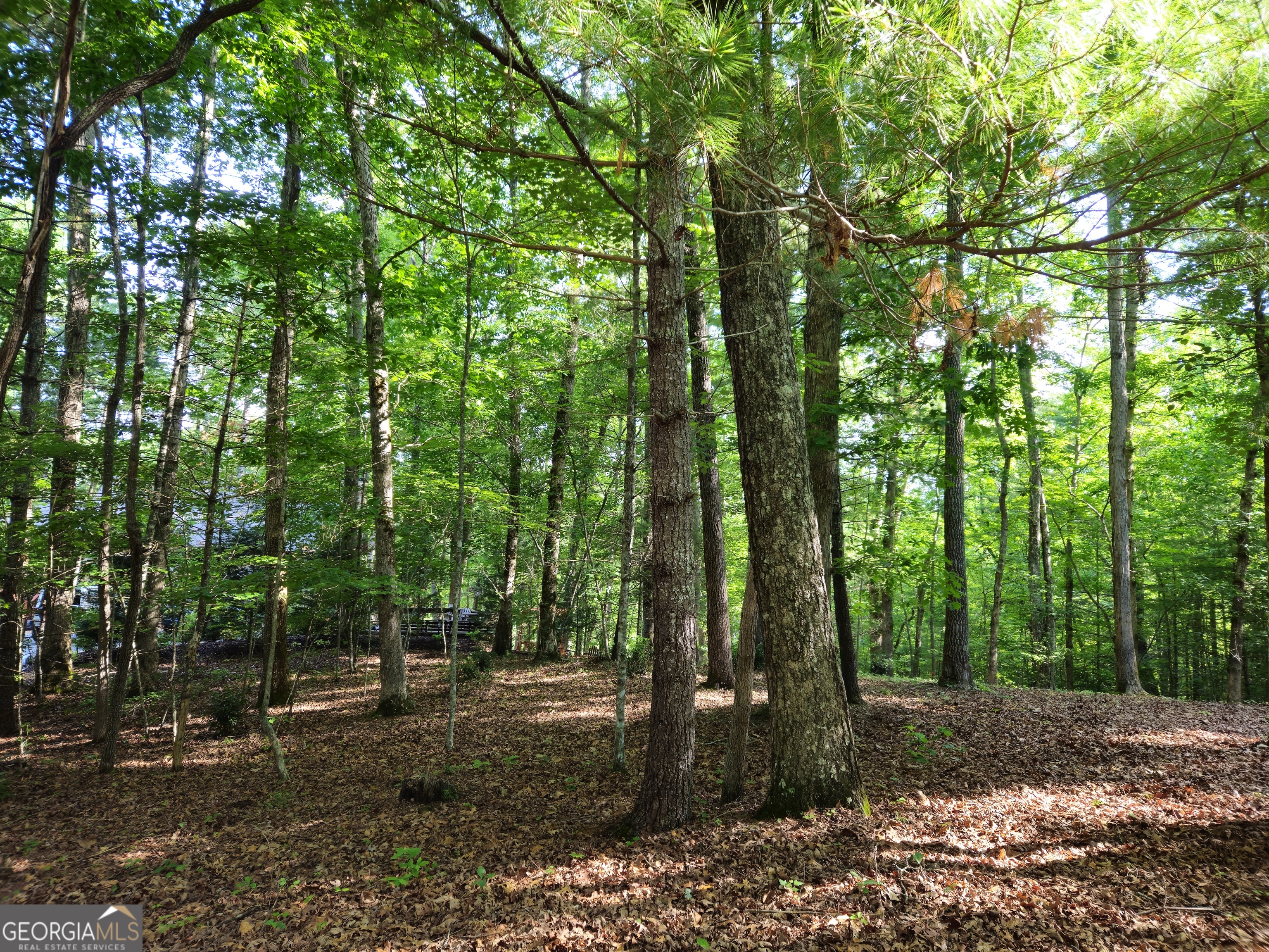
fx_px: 843
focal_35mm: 23
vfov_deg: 58.9
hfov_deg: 73.9
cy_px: 476
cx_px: 634
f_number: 1.8
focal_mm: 5.4
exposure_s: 1/60
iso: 50
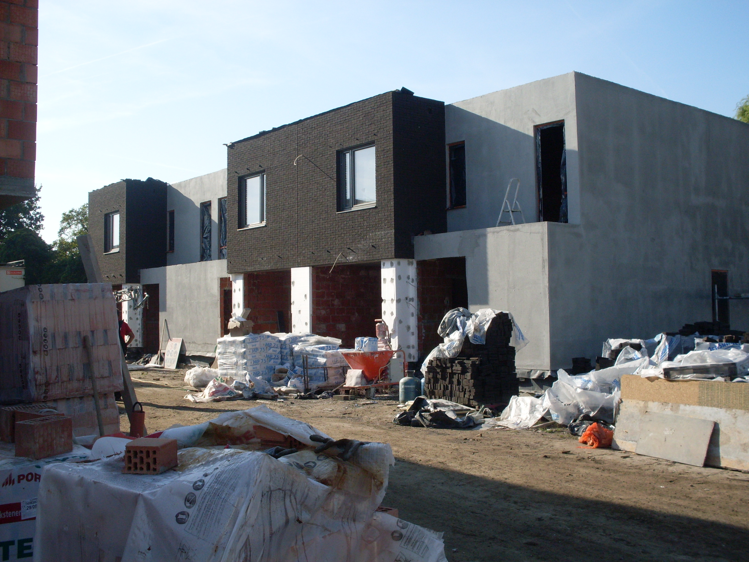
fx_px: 822
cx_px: 374
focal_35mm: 38
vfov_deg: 37.7
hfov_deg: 49.0
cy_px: 281
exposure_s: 1/180
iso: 80
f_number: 8.4
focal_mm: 6.3
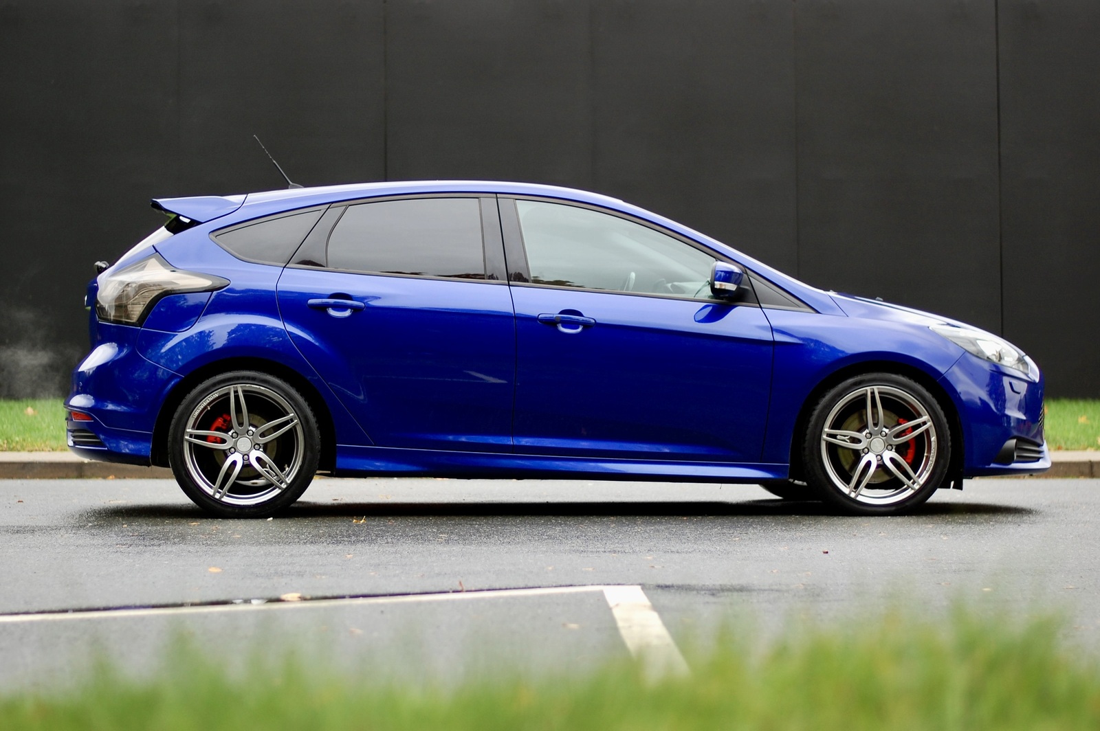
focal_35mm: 75
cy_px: 366
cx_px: 550
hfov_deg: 27.0
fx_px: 2290
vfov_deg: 18.2
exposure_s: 1/640
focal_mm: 50
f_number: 1.8
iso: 200
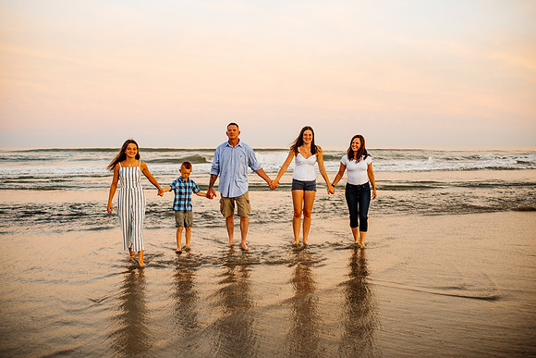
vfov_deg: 37.9
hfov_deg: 54.4
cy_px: 179
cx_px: 268
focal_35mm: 35
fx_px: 521
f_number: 2.8
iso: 320
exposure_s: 1/320
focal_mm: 35
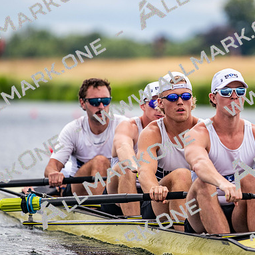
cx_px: 175
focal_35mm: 514
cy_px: 127
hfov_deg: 3.4
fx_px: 4284
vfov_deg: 3.4
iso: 320
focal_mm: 400
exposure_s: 1/2500
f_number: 4.5
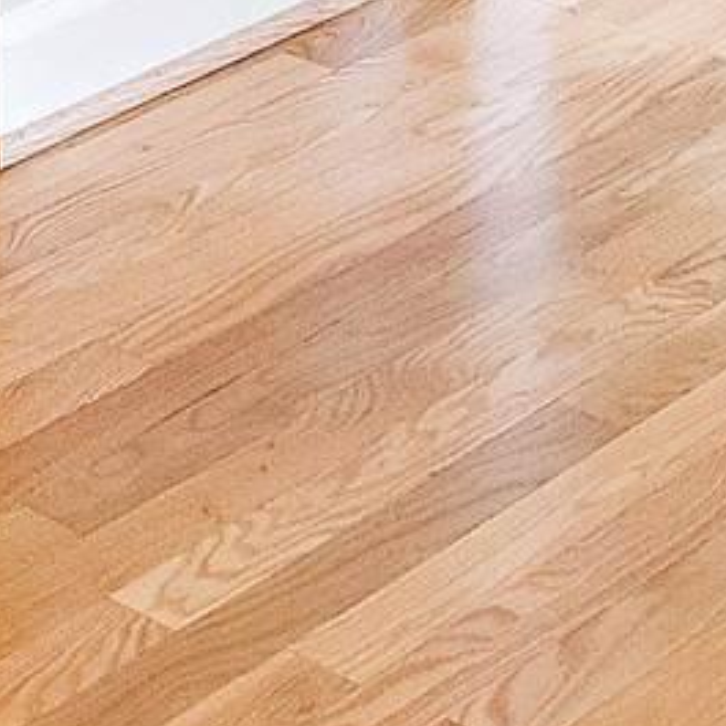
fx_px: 3512
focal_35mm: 148
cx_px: -384
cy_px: -1408
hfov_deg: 11.3
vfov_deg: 9.4
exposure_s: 1/8
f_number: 8
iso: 640
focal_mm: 10
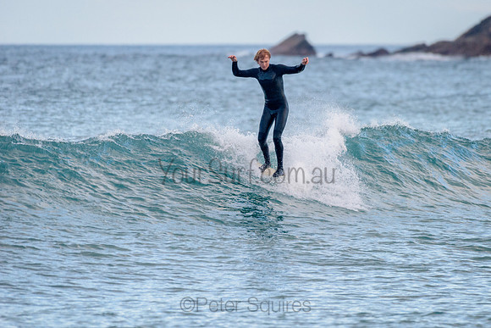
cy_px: 135
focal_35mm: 612
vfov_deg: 2.2
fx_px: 8346
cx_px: 300
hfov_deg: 3.4
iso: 800
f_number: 5.6
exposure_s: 1/1600
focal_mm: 500
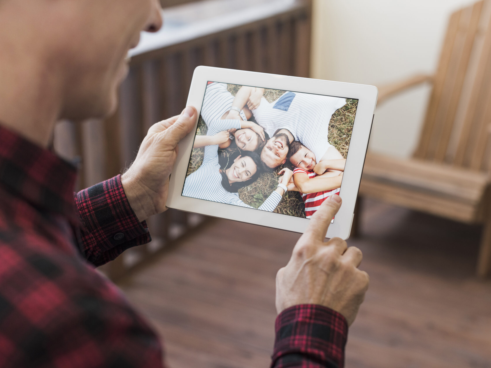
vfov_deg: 26.6
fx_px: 780
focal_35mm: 55
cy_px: 182
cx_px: 252
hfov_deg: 34.9
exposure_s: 1/160
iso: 400
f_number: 2.8
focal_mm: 50
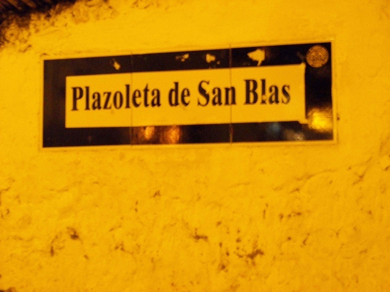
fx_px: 699
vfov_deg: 23.7
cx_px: 195
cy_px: 146
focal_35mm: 62
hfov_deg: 31.2
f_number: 4.1
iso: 640
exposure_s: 1/8
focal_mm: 11
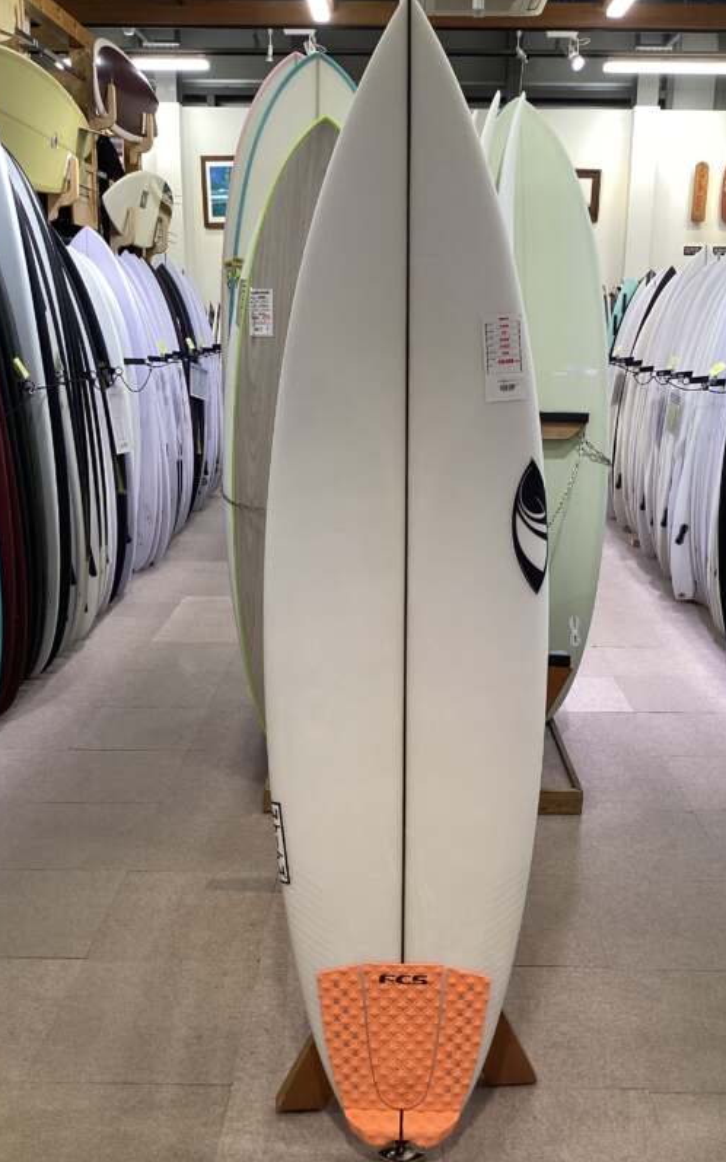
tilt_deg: -15.0
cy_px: 580
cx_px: 398
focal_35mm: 33
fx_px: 1045
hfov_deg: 38.3
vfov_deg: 58.1
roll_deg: +0.5
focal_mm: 3.3
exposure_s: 1/50
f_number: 2.4
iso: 80
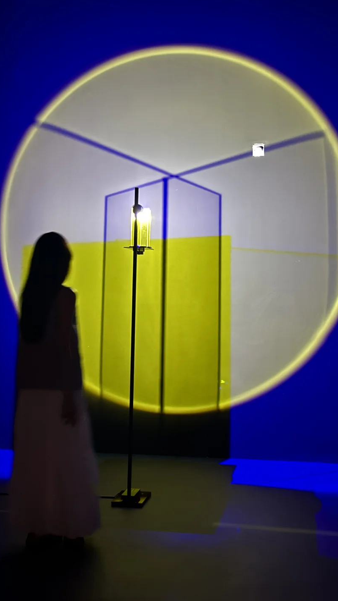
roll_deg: -0.6
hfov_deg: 22.6
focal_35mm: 53
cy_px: 298
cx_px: 179
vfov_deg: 39.2
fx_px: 845
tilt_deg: -1.3
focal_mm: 6.86
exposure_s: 1/5
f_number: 1.78
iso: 1000
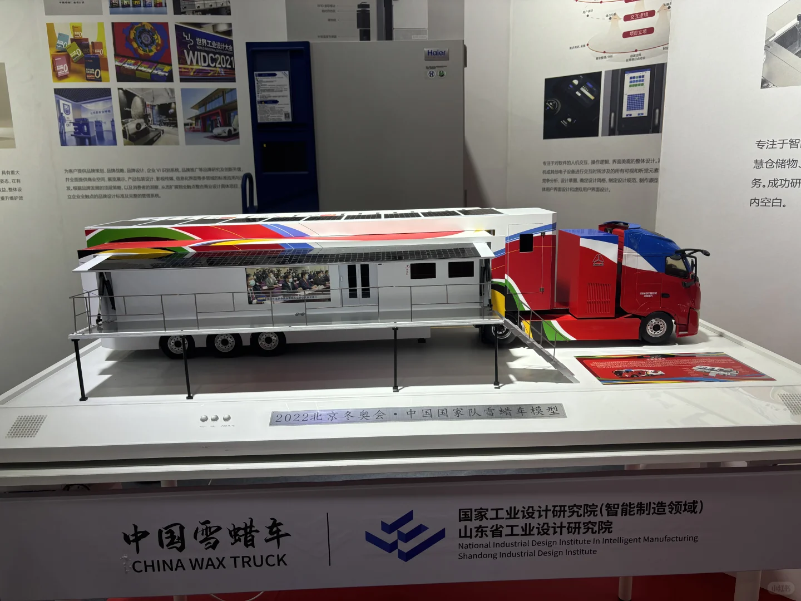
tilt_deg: -10.9
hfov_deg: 67.3
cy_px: 300
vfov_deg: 53.1
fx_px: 602
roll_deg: +1.0
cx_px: 400
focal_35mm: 26
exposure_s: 1/303
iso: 50
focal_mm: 5.96
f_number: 1.6
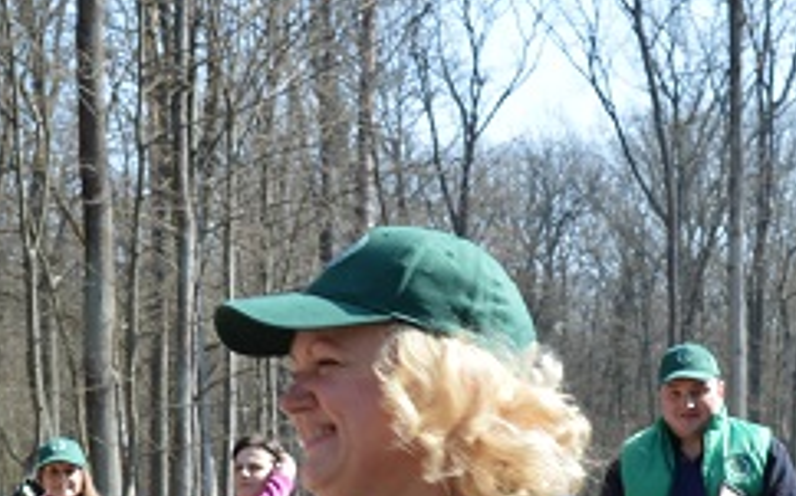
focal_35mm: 121
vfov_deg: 10.5
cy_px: 678
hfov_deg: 17.2
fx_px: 2624
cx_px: 434
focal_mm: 24
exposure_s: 1/200
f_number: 7.1
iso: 100
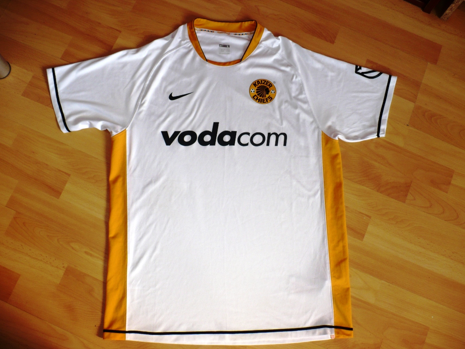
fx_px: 510
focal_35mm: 38
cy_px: 175
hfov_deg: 49.0
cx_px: 233
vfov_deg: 37.7
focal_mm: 6.1
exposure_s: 1/80
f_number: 2.8
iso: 100
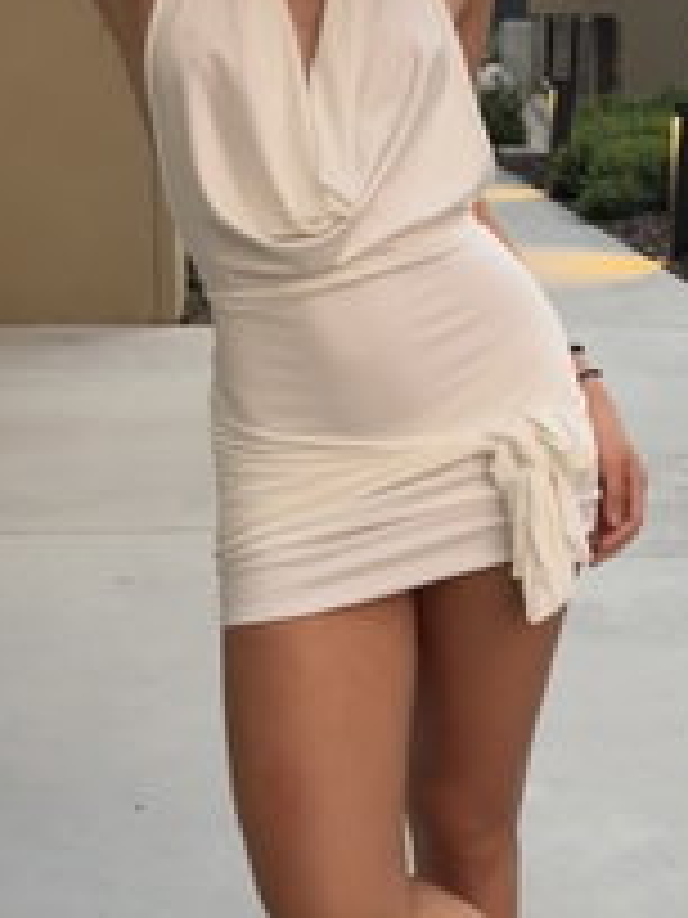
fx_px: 1802
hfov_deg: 21.6
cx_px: 423
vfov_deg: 28.2
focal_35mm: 68
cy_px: 250
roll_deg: +0.1
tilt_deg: -7.3
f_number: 1.6
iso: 200
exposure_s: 1/60
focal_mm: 5.96
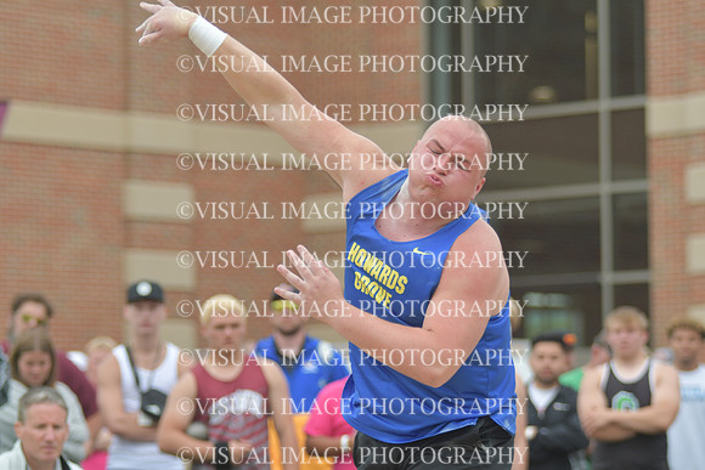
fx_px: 3957
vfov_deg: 6.8
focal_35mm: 202
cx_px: 352
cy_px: 235
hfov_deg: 10.2
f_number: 2.8
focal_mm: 135
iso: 250
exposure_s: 1/2000
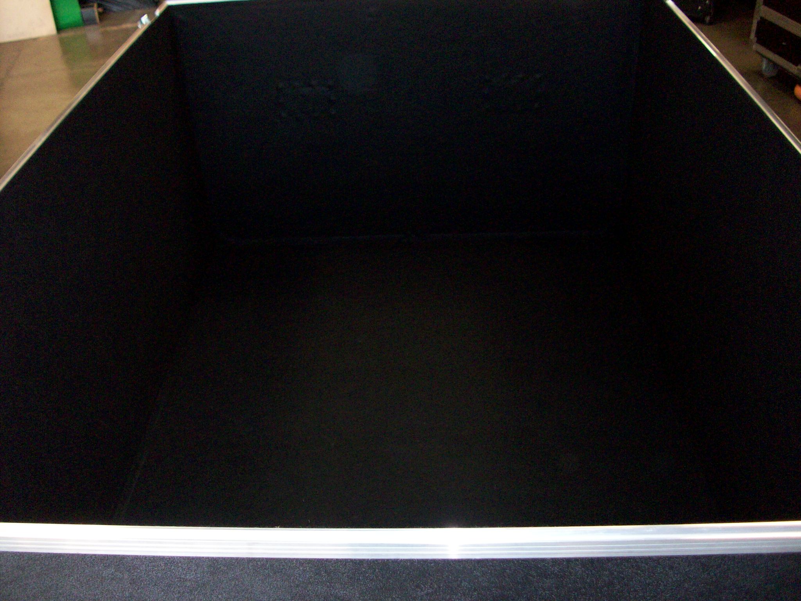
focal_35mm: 34
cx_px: 400
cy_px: 300
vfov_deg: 41.8
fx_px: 787
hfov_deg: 54.0
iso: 160
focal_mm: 5.7
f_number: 2.8
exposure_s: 1/60
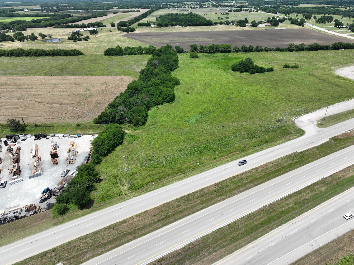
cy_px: 132
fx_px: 245
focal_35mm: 24
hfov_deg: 71.6
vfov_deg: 56.8
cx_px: 177
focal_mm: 12.29
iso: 100
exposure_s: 1/2000
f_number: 2.8
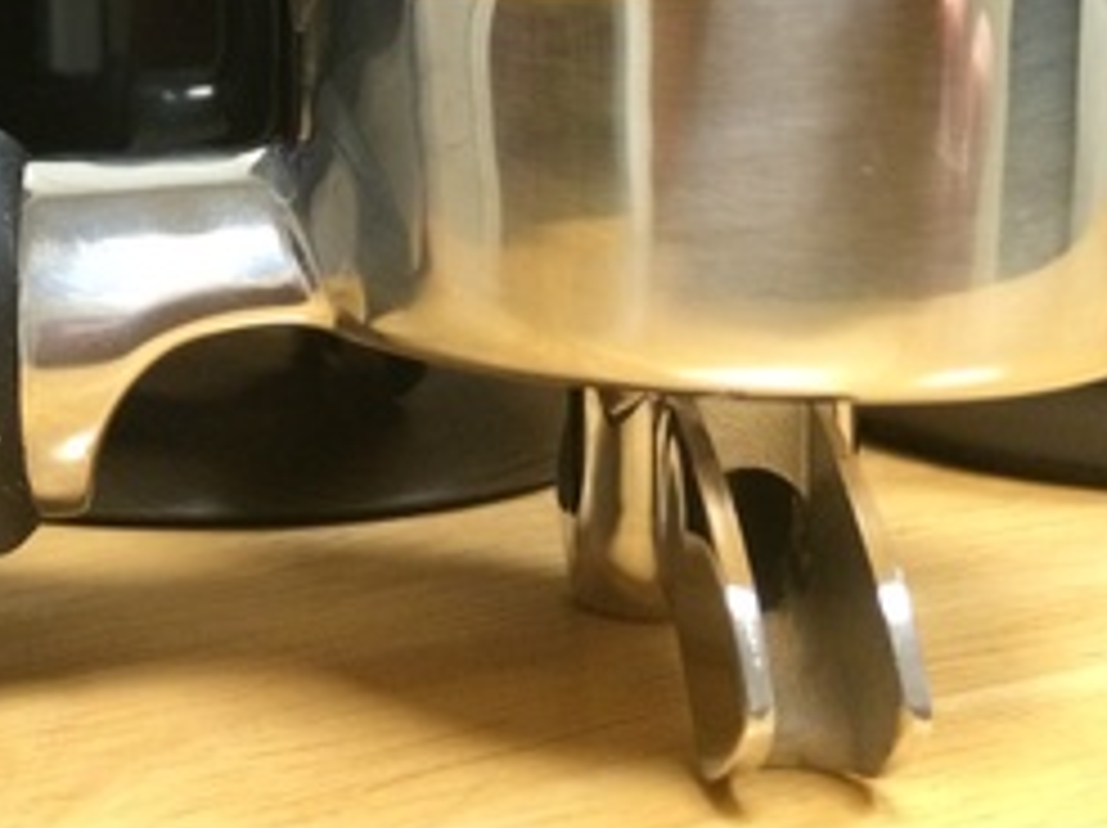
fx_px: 1949
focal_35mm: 61
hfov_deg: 30.5
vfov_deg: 23.2
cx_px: 148
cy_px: 34
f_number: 2.2
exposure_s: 1/30
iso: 320
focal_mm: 4.12
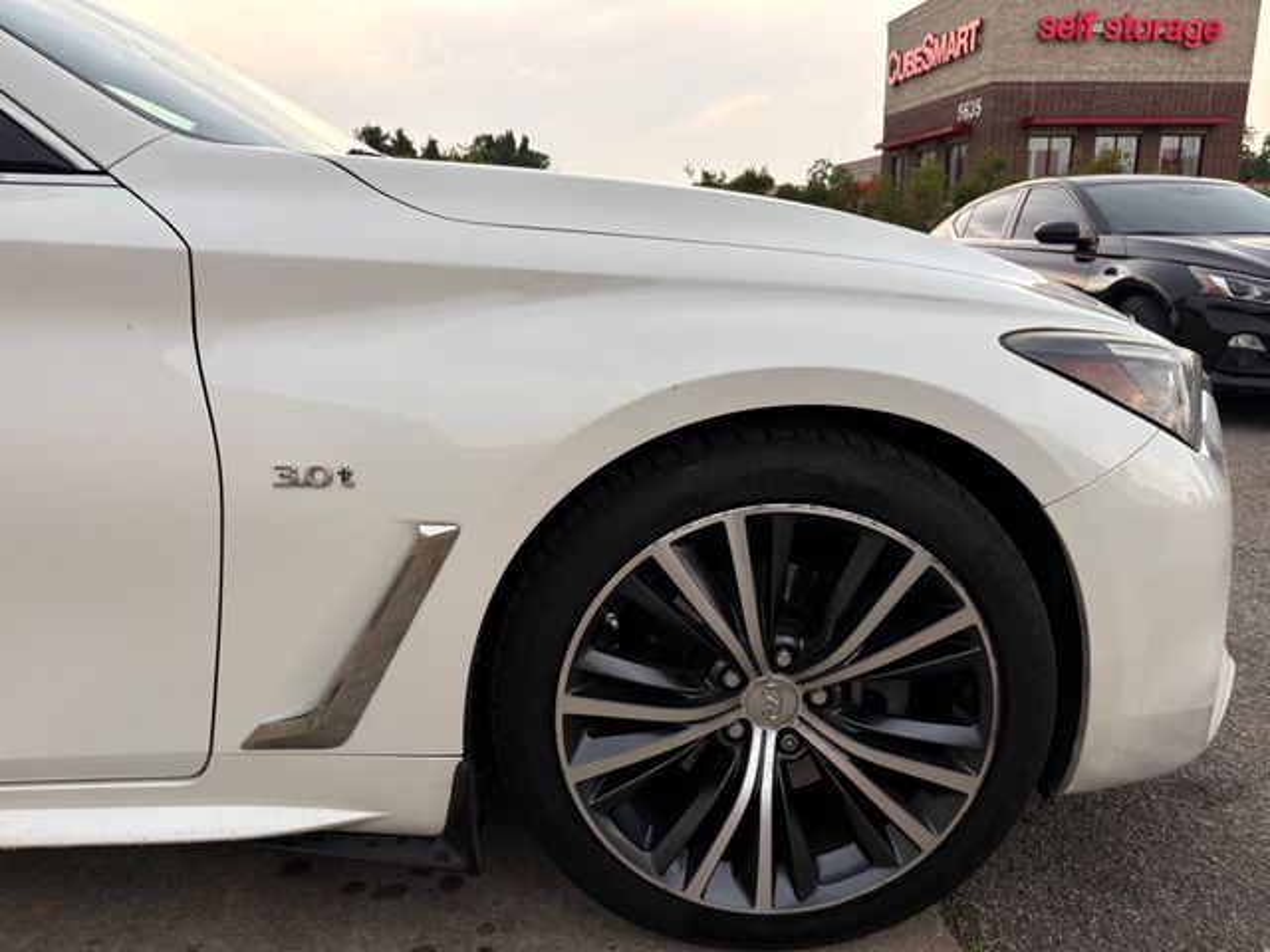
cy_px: 476
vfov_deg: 53.1
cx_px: 635
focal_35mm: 26
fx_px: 954
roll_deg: +1.9
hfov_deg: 67.3
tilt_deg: -14.3
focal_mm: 5.96
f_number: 1.6
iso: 64
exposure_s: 1/576
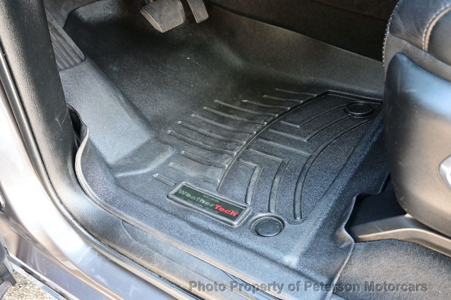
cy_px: 150
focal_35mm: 33
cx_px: 226
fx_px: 413
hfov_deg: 57.2
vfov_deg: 39.9
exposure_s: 1/40
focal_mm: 22
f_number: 4
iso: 1400
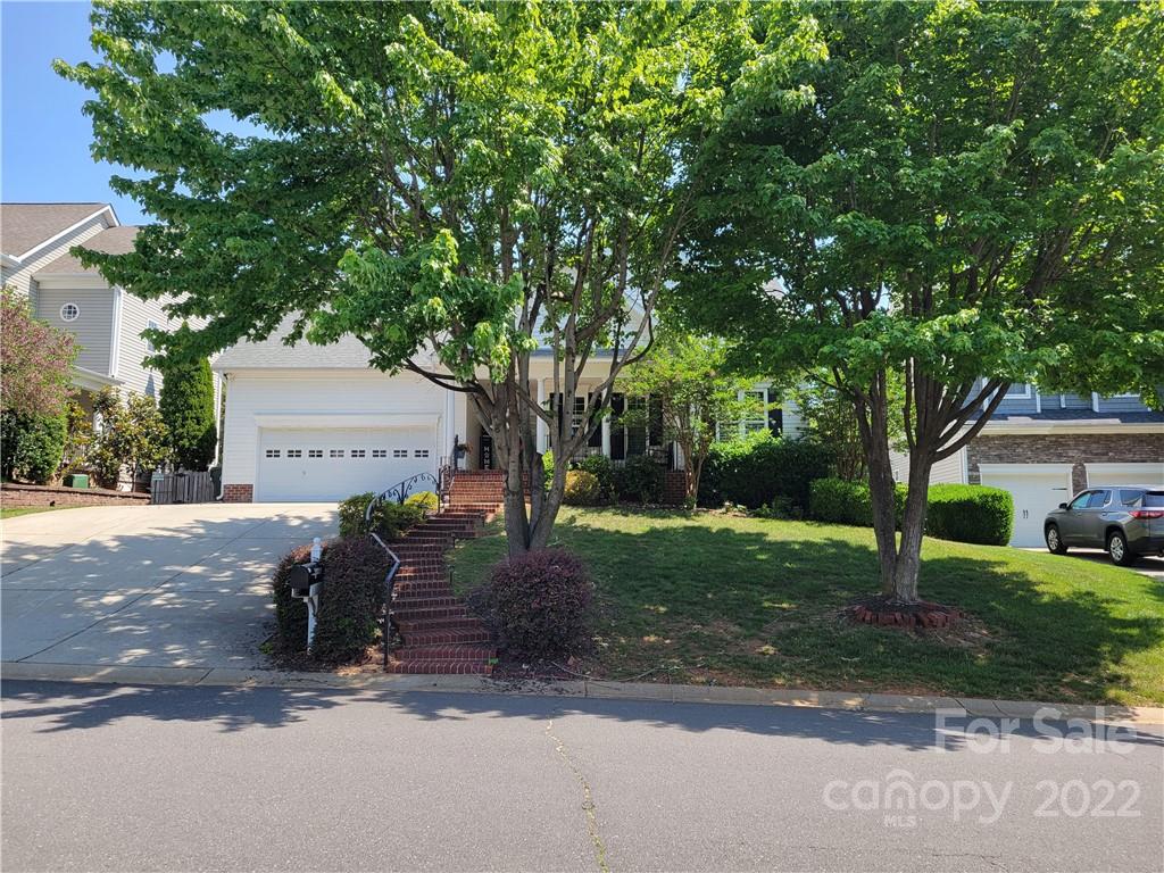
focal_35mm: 26
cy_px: 436
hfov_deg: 67.3
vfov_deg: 53.1
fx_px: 874
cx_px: 582
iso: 40
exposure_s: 1/761
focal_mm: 5.4
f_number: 1.8
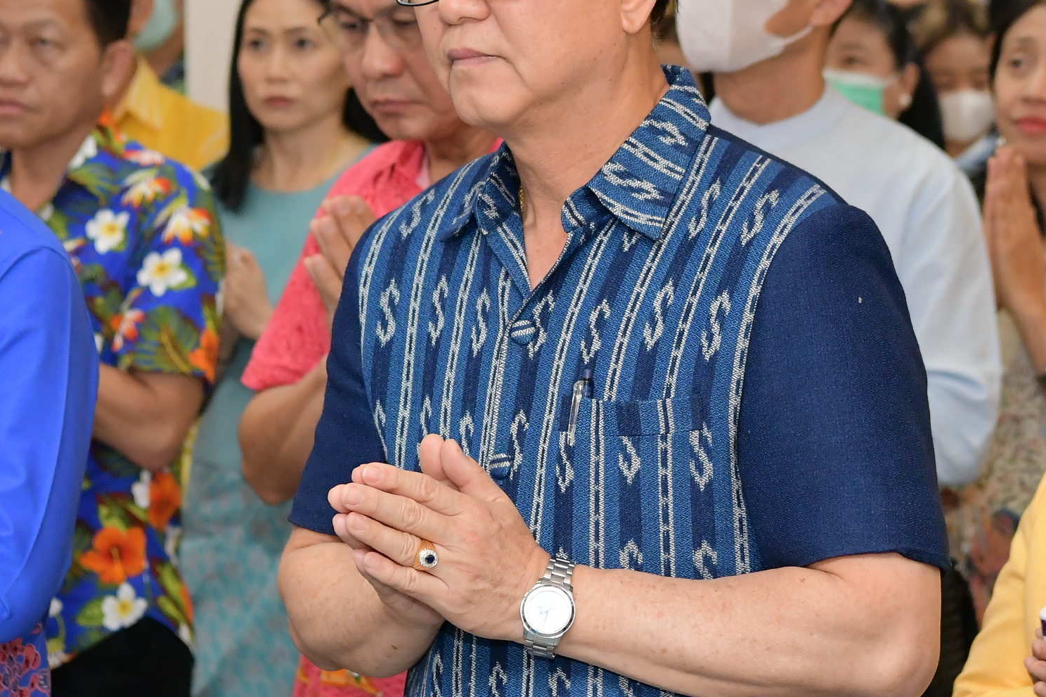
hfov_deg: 13.8
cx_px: 595
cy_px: 258
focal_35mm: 149
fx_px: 4328
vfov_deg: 9.2
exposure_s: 1/200
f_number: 4
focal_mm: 55
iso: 2000
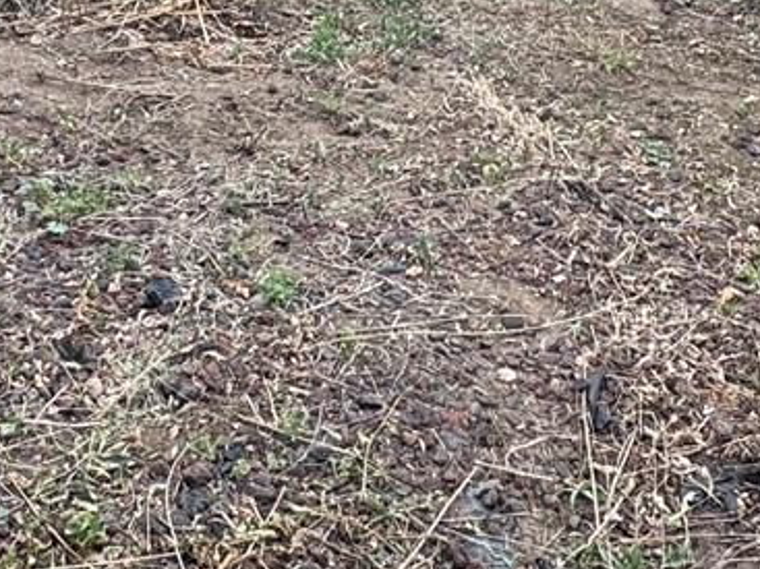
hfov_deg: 31.4
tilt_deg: -14.3
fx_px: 1339
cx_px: 240
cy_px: -101
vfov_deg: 22.3
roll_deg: -0.8
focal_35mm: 61
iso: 40
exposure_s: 1/176
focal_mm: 2.22
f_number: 2.2
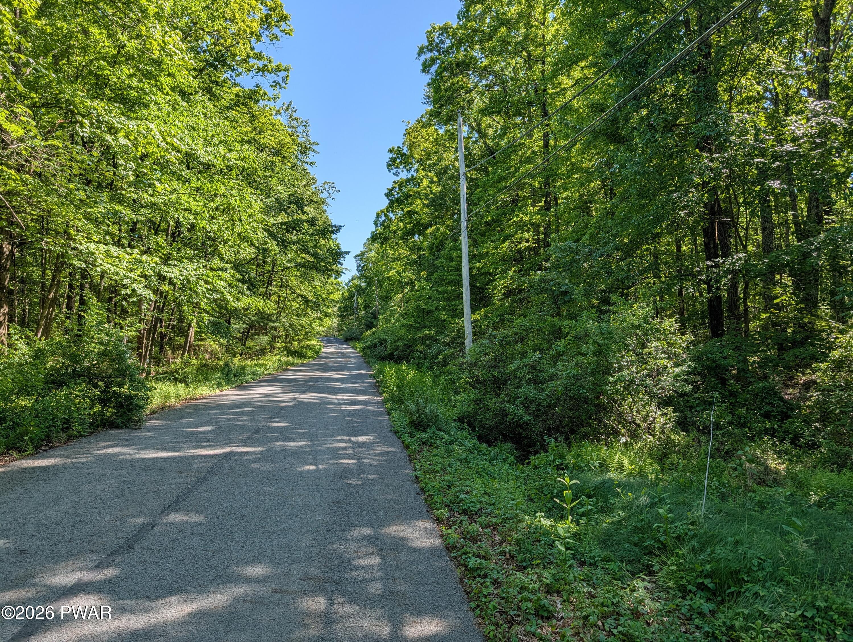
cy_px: 321
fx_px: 592
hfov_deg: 71.5
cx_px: 426
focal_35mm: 24
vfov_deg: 56.9
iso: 20
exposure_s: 1/617
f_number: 1.68
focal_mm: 6.9
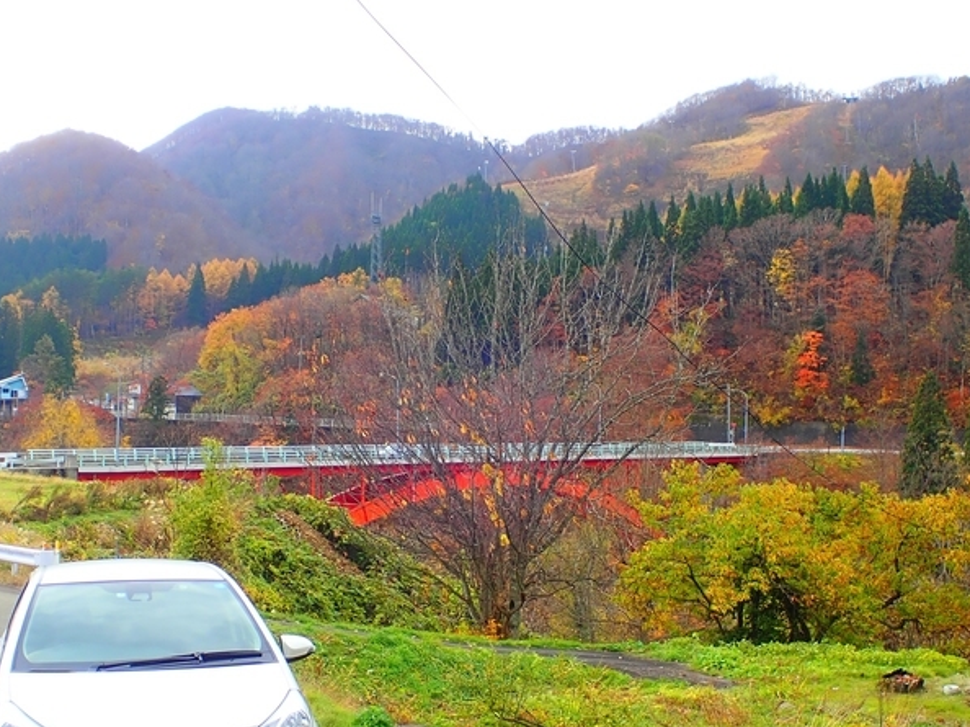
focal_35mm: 62
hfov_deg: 31.2
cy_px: 462
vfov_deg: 23.6
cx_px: 462
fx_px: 1737
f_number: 4.5
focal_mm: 8.41
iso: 100
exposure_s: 1/100
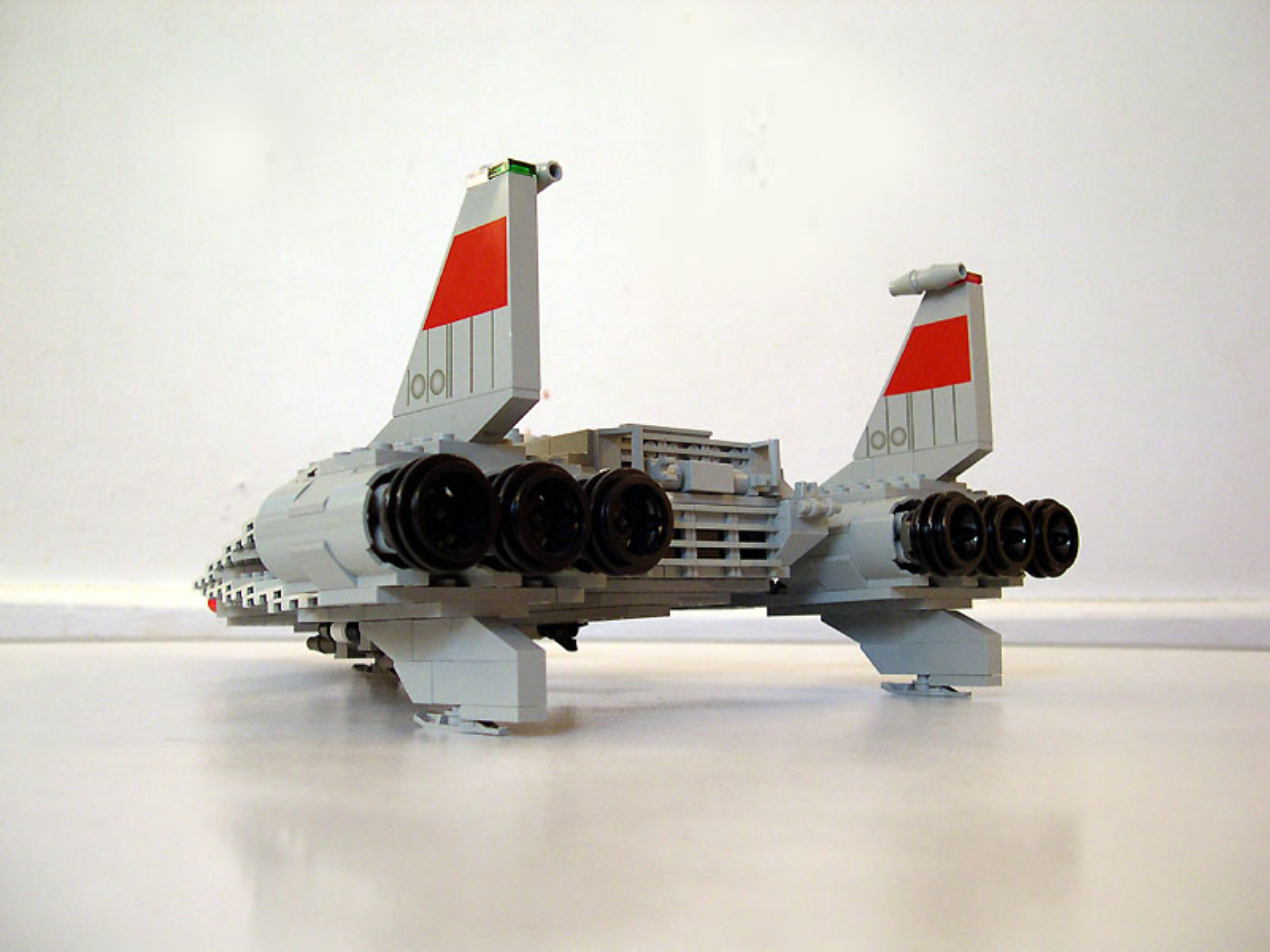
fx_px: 1394
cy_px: 476
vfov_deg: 37.7
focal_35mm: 38
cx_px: 635
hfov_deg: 49.0
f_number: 2.8
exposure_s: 1/4.6
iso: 202
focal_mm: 8
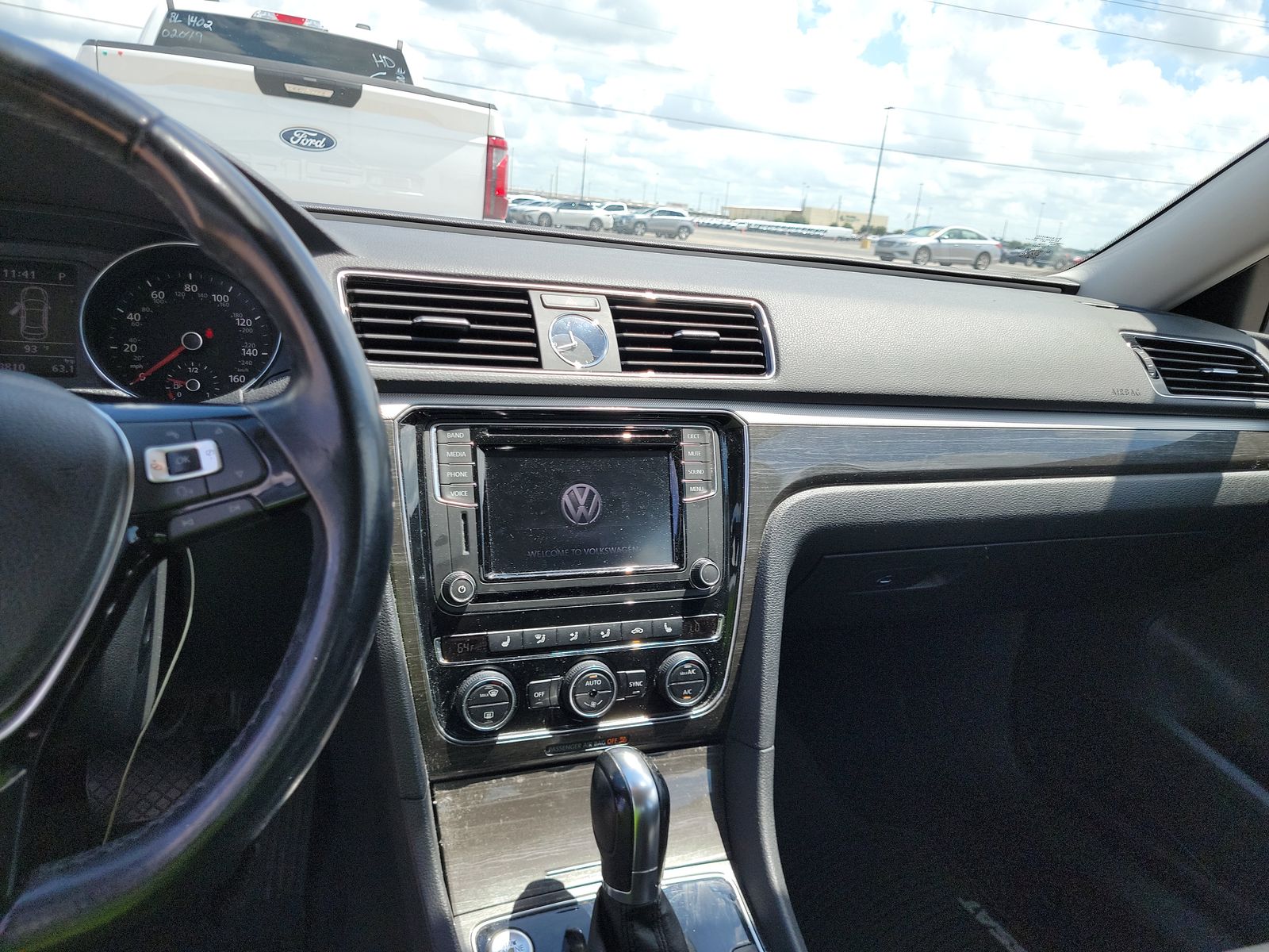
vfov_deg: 56.8
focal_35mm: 24
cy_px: 476
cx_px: 634
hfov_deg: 71.6
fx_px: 880
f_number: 1.8
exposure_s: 1/263
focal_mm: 6.7
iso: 50
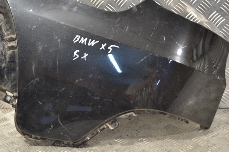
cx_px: 98
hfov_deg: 30.2
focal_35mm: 67
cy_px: 57
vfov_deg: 20.4
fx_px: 424
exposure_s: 1/30
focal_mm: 35
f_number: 5
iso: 360
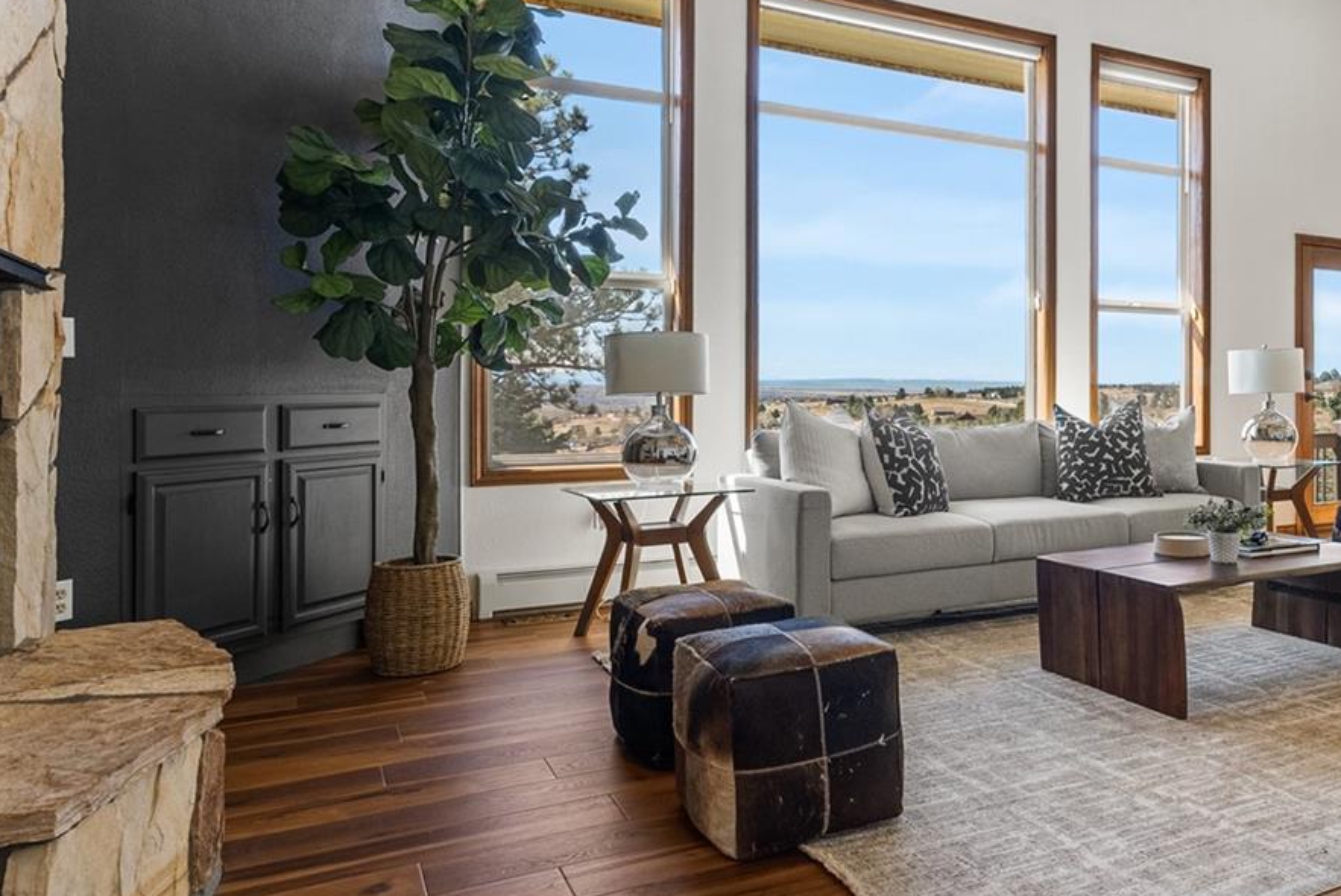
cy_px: 377
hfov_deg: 60.9
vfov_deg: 44.9
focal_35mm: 29
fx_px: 1081
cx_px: 966
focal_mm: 16
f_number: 8
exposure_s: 1/160
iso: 200
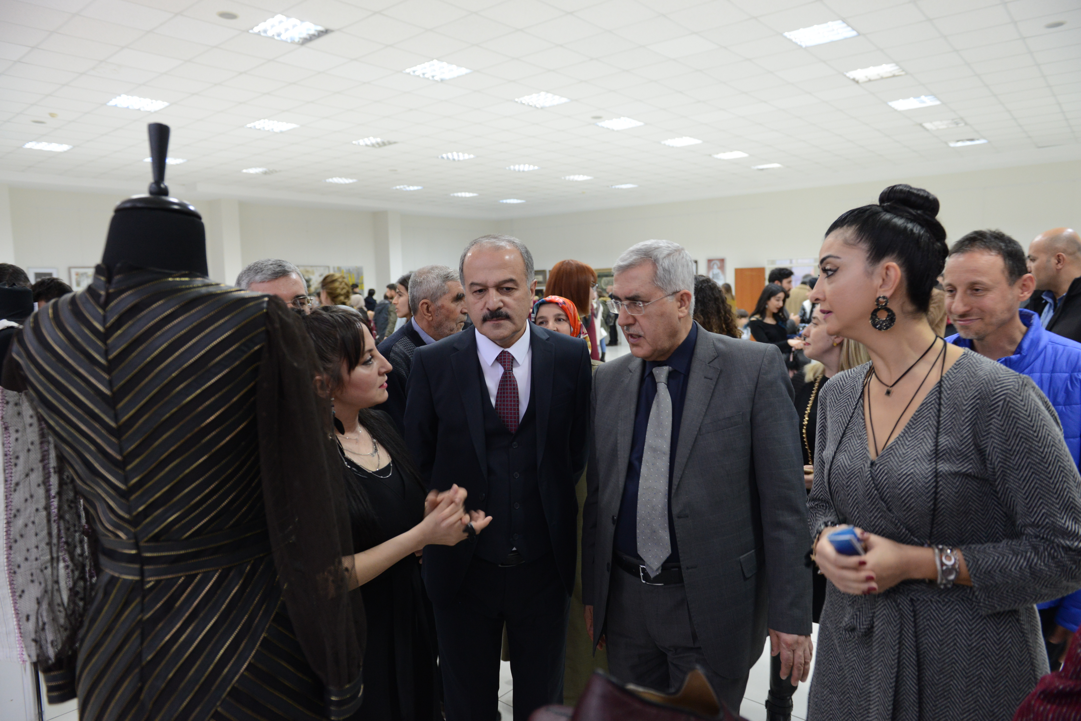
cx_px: 540
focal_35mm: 24
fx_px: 721
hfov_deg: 73.7
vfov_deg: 53.1
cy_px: 360
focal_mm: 24
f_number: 3.5
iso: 1600
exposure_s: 1/40
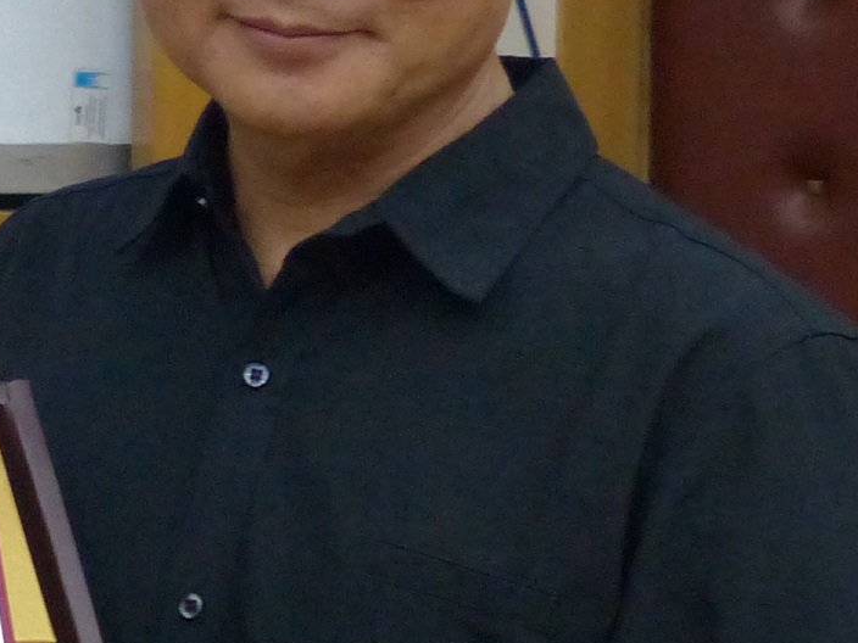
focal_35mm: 162
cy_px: 287
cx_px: -278
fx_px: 4015
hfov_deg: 11.8
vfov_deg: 9.2
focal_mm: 6.8
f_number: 2.8
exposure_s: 1/50
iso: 400
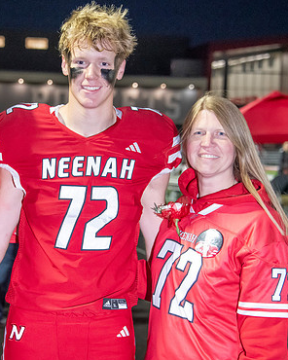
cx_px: 77
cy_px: 180
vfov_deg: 15.4
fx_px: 1332
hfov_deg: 12.3
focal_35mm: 125
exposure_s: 1/160
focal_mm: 85
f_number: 5.6
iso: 5000
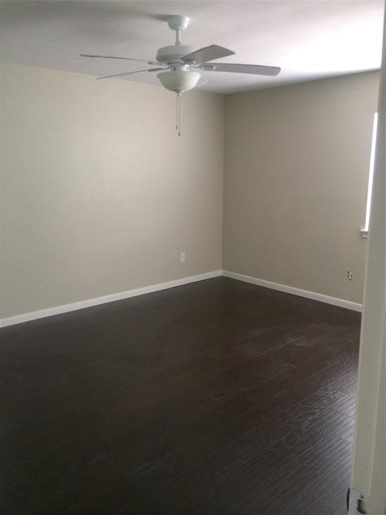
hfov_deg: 46.8
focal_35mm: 30
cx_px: 193
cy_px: 258
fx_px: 446
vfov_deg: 60.0
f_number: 2.2
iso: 320
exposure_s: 1/24
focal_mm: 4.12
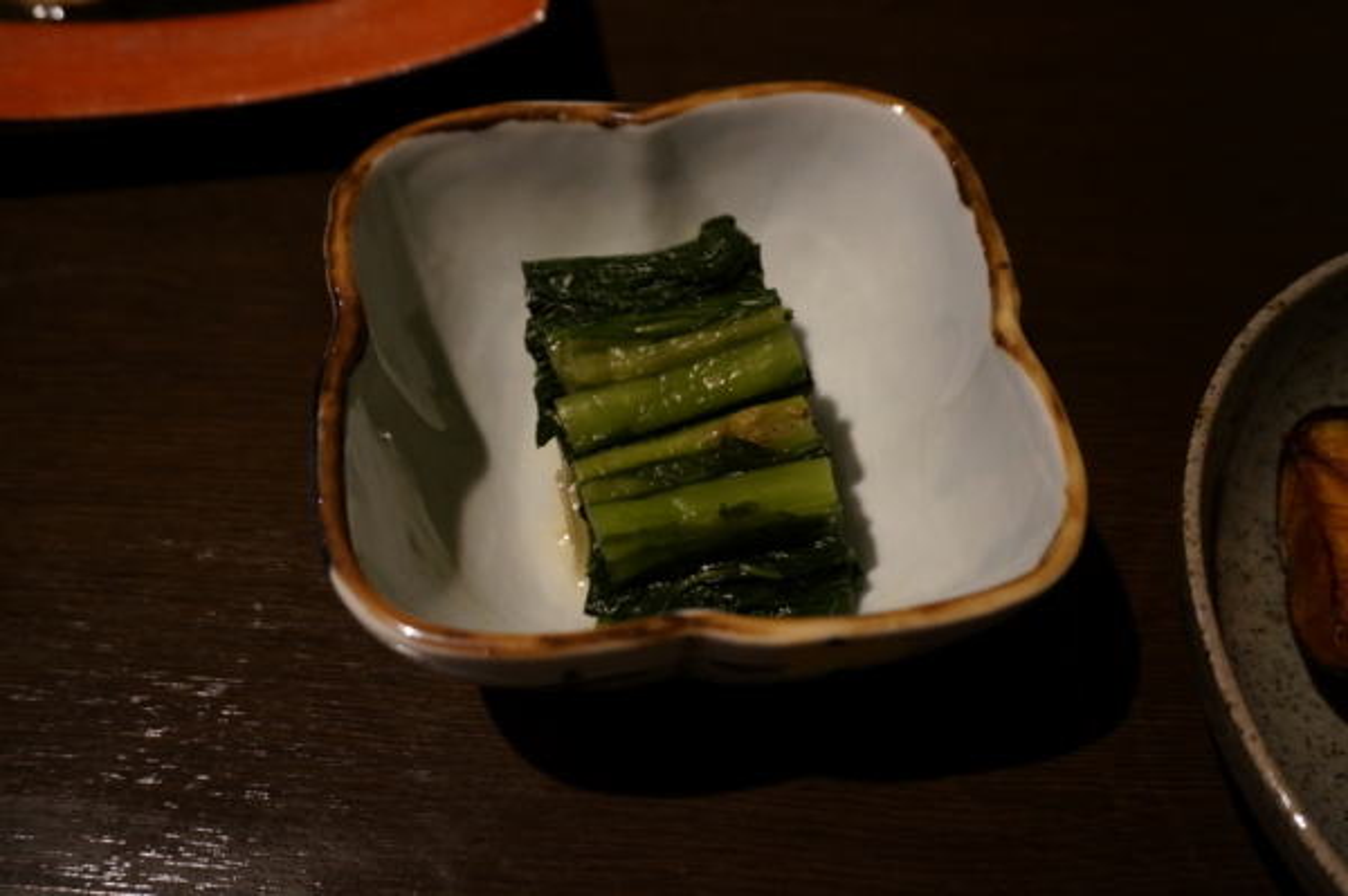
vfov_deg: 38.3
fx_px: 1291
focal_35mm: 34
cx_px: 674
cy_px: 448
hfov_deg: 55.1
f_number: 4
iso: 1600
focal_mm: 23
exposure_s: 1/60
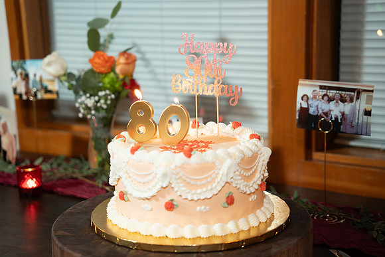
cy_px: 128
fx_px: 749
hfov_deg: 28.8
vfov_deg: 19.5
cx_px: 192
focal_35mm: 70
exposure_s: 1/125
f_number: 2.8
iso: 1600
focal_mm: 70
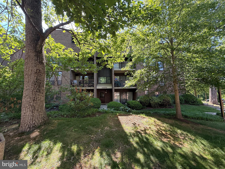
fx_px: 91
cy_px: 84
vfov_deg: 85.7
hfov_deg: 102.1
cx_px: 112
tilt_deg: +7.8
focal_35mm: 14
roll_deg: +1.4
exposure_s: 1/99
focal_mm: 2.22
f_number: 2.2
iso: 64
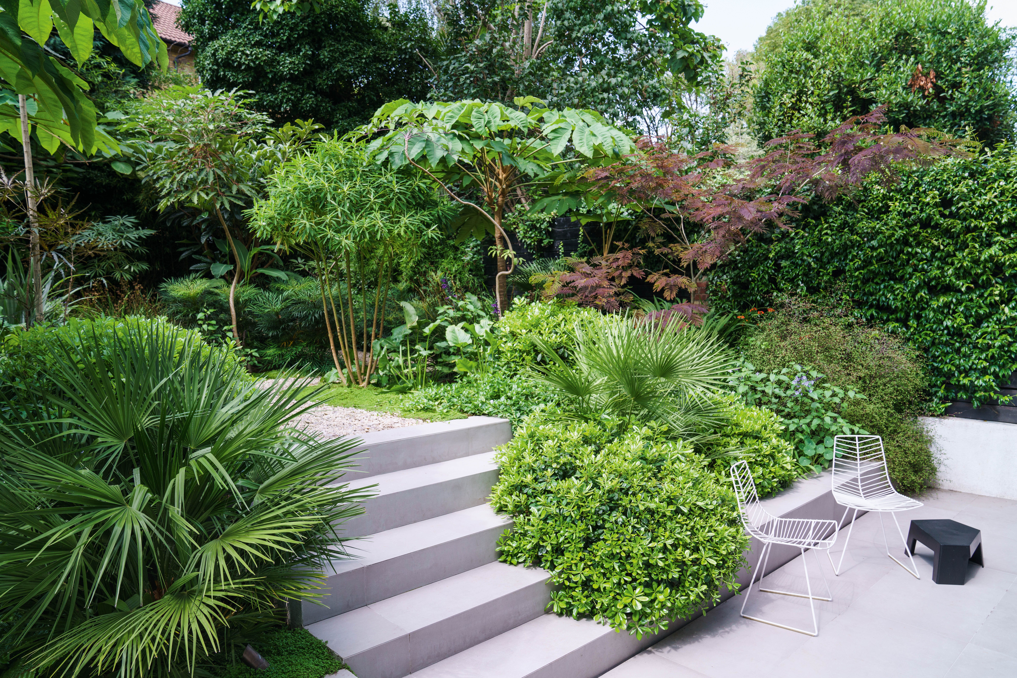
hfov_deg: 73.7
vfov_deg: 53.1
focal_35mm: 24
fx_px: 678
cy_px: 339
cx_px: 508
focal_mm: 24
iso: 400
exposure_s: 1/200
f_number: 5.6
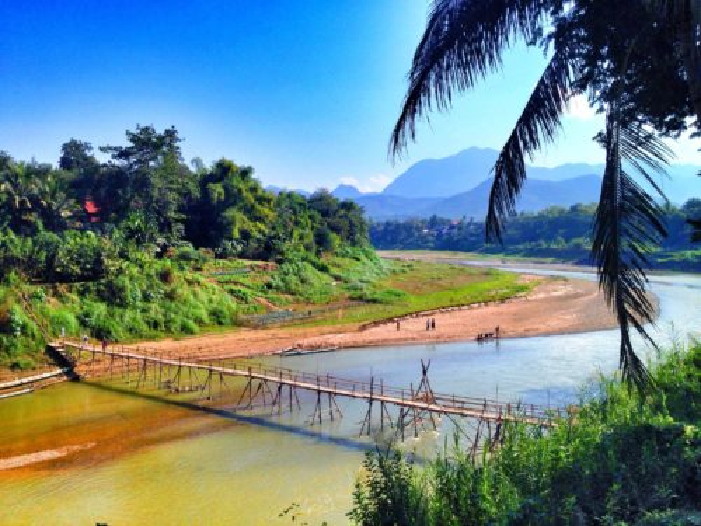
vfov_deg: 40.7
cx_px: 350
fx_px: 709
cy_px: 263
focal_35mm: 35
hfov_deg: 52.6
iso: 50
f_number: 2.4
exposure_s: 1/1672
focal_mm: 4.28
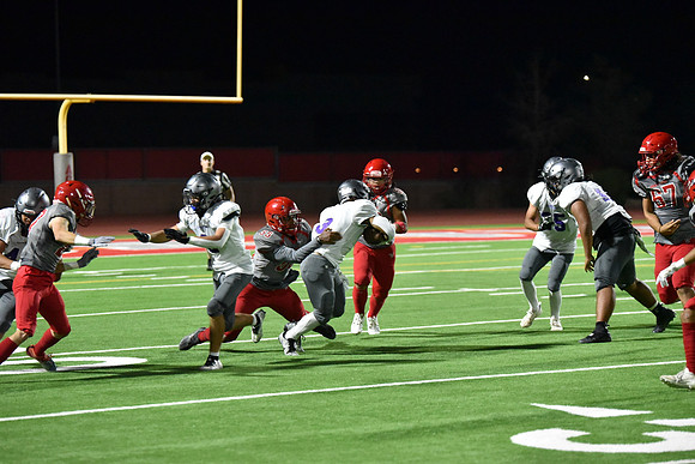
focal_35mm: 130
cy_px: 232
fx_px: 2510
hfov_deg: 15.8
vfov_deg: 10.6
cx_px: 348
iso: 12800
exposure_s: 1/1000
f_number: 2.8
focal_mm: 130
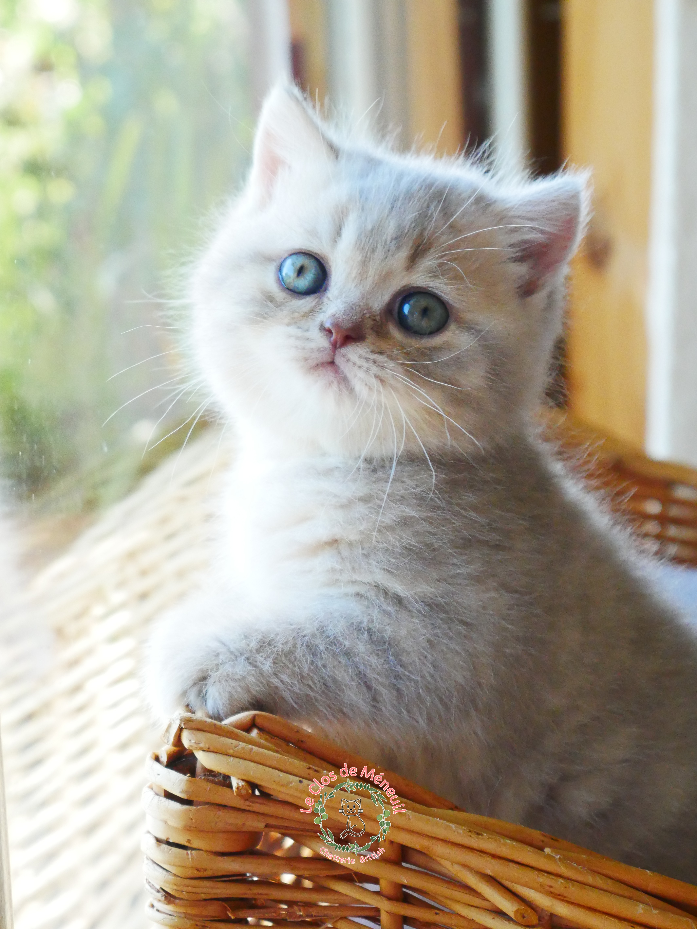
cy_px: 464
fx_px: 2253
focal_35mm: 84
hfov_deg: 17.6
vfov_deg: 23.3
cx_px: 348
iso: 3200
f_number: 7.1
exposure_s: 1/250
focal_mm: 42
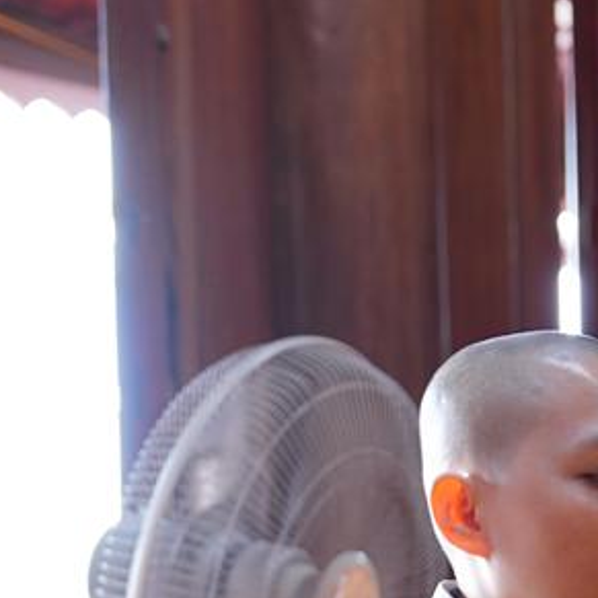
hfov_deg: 12.4
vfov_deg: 12.1
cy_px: 781
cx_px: 485
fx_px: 2736
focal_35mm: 140
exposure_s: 1/50
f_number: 2.8
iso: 500
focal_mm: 40
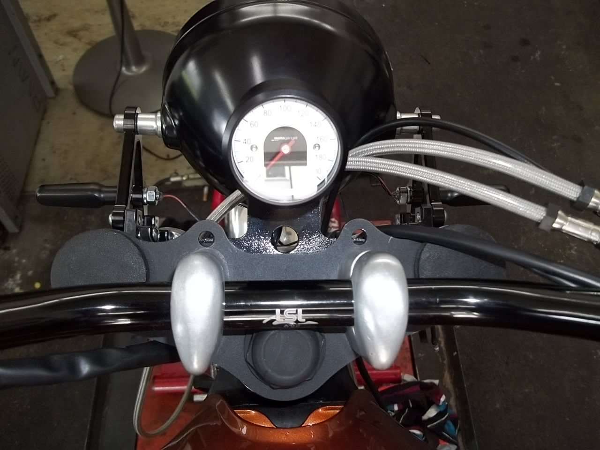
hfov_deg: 56.8
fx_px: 555
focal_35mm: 32
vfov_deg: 44.2
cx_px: 300
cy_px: 225
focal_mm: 5.7
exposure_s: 1/30
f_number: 2.9
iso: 160
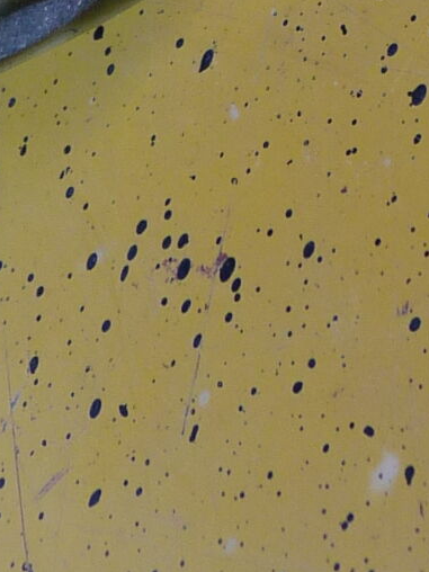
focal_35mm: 136
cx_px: 56
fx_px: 2247
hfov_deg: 10.9
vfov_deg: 11.9
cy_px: -777
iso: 125
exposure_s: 1/30
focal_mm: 4.8
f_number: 2.8
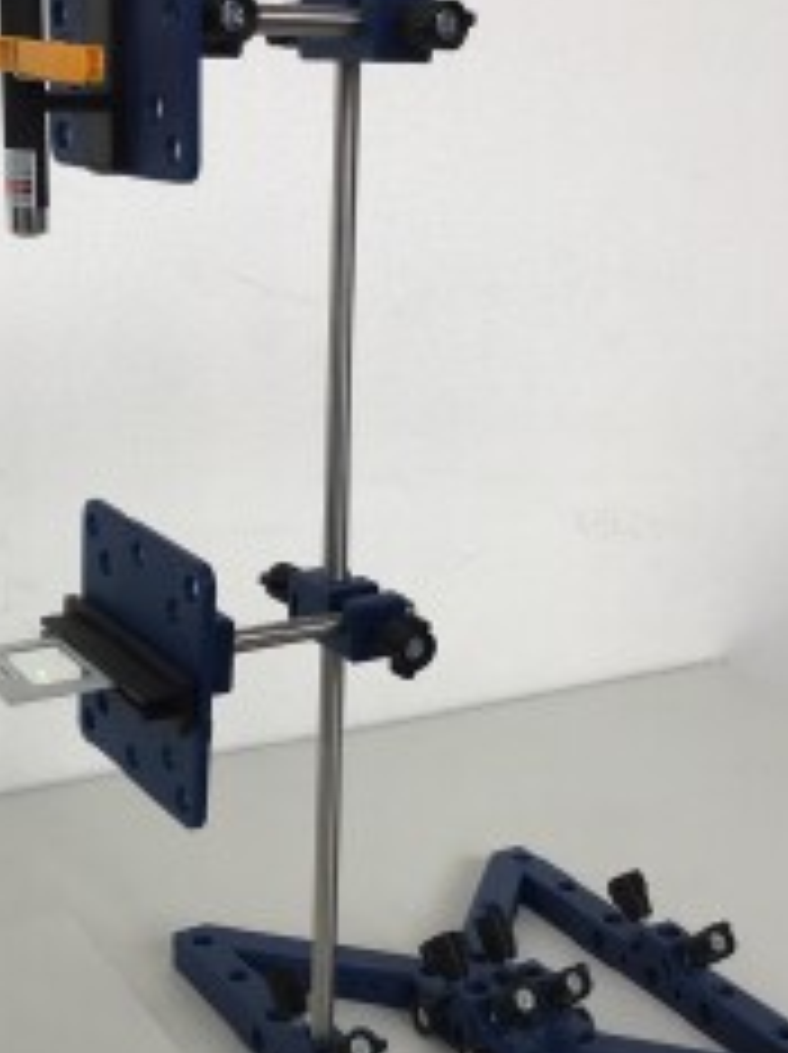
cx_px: 293
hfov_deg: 27.4
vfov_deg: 36.2
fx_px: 1612
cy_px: 576
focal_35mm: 53
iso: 32
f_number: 2.4
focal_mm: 3.3
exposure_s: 1/100
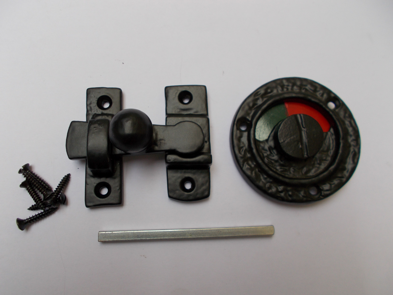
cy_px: 148
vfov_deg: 53.1
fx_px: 295
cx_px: 196
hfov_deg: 67.3
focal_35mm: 26
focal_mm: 4.6
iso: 80
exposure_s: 1/40
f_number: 3.2
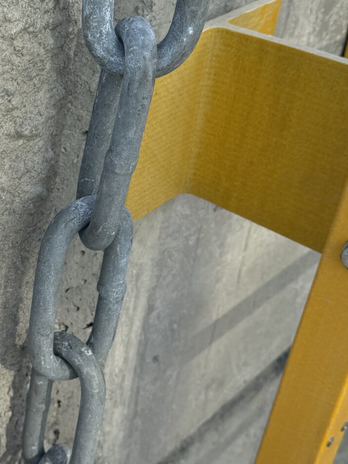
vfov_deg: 29.8
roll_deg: -7.6
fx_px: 871
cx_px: 29
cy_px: 256
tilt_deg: -33.3
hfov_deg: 22.0
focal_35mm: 65
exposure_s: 1/1560
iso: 80
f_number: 1.78
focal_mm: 6.76
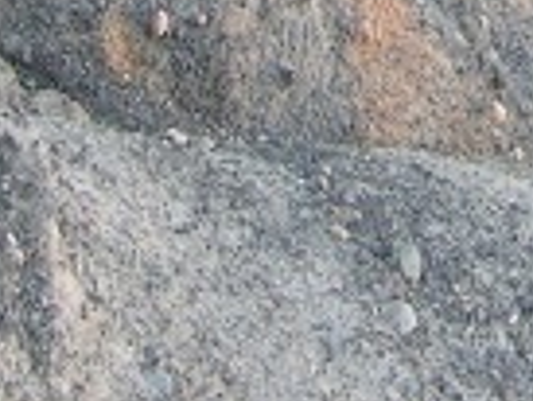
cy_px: -623
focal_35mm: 291
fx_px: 4485
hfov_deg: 6.8
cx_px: 580
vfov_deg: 5.0
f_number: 3.2
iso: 50
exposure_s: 1/50.2
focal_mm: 10
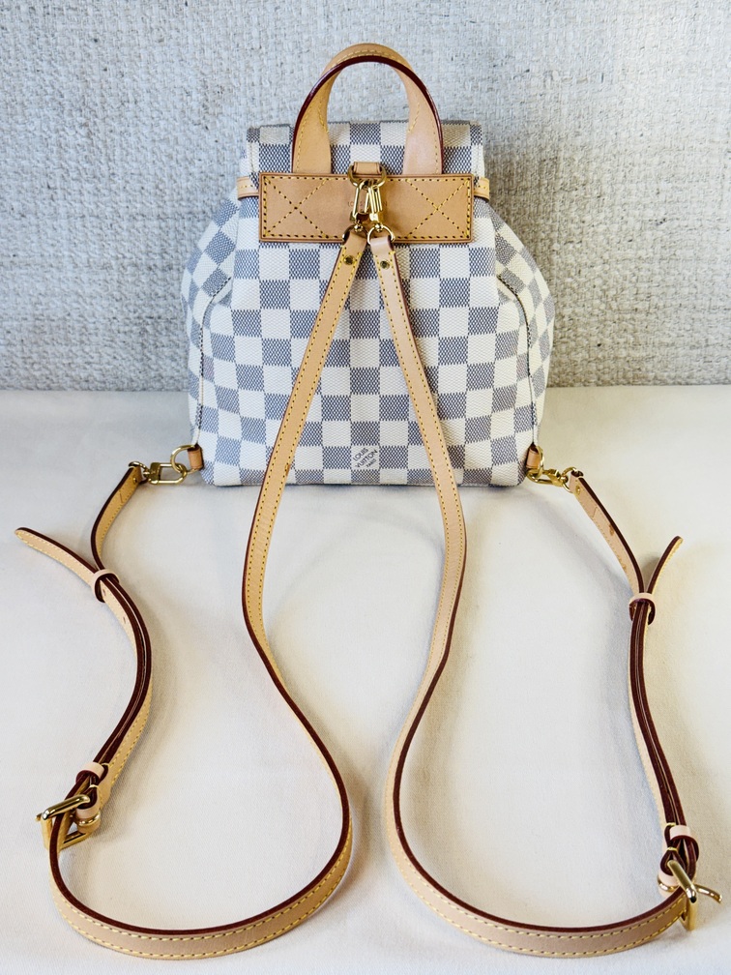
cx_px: 366
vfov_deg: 39.7
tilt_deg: -26.7
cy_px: 488
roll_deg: +0.6
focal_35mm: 48
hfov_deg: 30.3
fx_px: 1352
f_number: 1.78
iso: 80
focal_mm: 6.76
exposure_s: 1/100
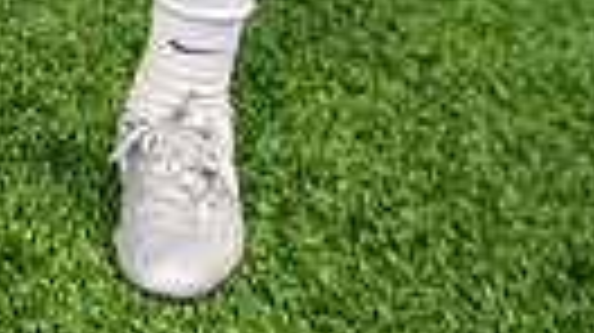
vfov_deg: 8.4
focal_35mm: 129
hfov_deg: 16.2
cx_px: -36
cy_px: -544
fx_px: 2030
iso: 100
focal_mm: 36
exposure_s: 1/320
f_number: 5
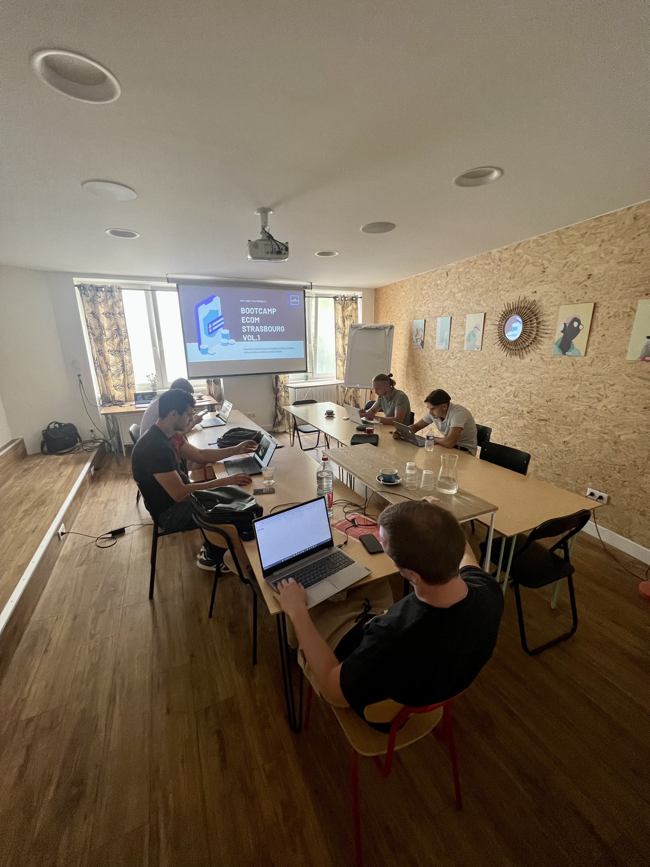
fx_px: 325
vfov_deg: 106.2
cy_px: 434
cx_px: 325
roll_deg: +0.8
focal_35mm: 13
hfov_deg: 89.9
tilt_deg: -15.5
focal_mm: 1.57
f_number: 1.8
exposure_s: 1/64
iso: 250
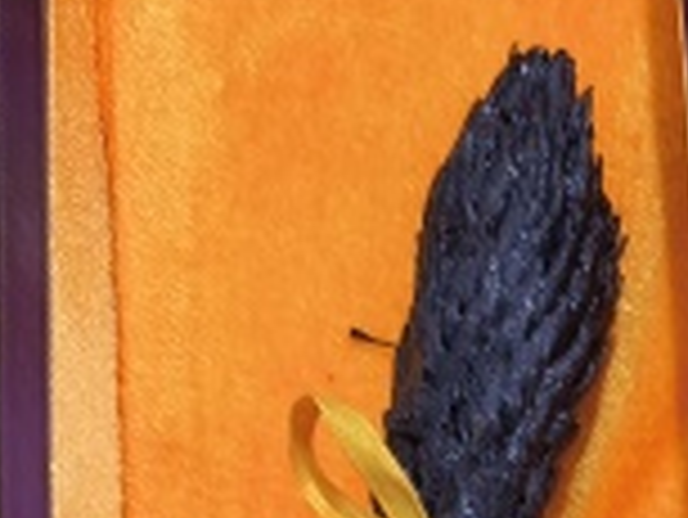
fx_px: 2387
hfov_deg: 14.3
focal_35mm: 120
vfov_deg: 10.7
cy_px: 1212
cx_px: 1268
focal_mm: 5.84
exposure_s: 1/100
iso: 100
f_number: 1.6
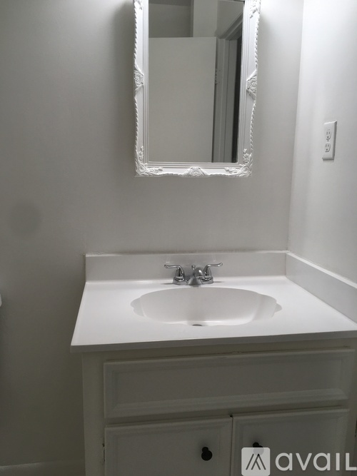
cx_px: 178
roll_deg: -1.2
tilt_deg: -11.4
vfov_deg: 61.7
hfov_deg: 48.2
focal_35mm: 29
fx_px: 399
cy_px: 238
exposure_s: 1/120
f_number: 2.2
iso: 32
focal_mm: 4.15
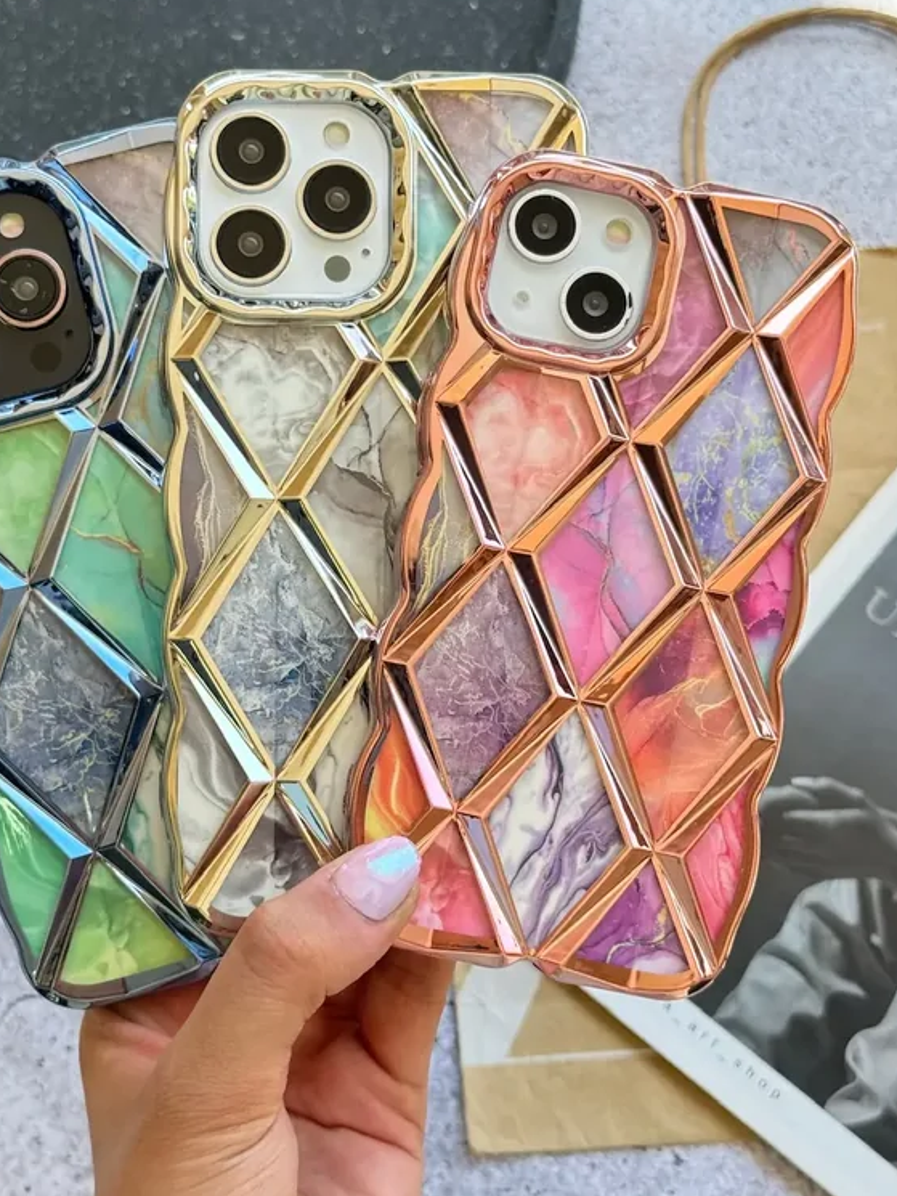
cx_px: 365
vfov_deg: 33.2
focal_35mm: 58
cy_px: 544
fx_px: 2003
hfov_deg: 25.2
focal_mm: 6.76
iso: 64
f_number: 1.78
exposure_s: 1/381
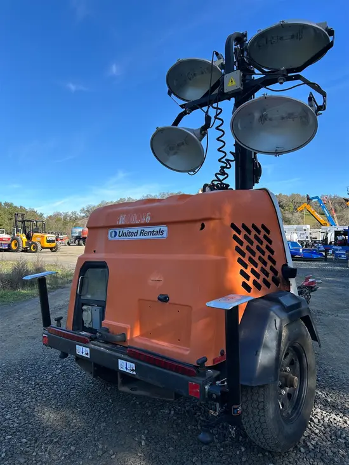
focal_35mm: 26
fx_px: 349
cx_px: 174
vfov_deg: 67.3
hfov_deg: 53.1
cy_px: 232
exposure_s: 1/1869
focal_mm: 5.7
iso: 50
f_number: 1.5
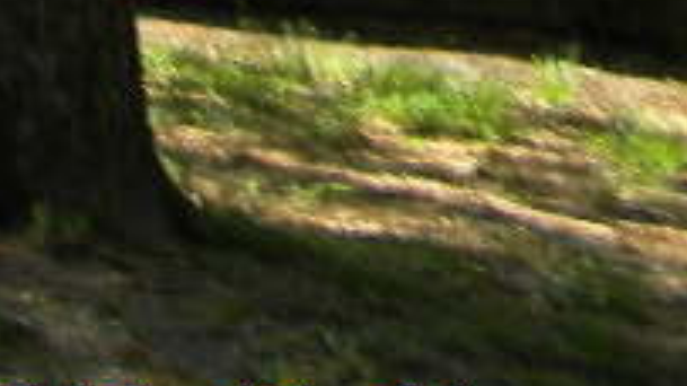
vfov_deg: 5.8
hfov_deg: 9.5
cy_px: -596
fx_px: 3605
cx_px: -1039
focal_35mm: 198
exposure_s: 1/184
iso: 80
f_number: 3.7
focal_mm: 6.4
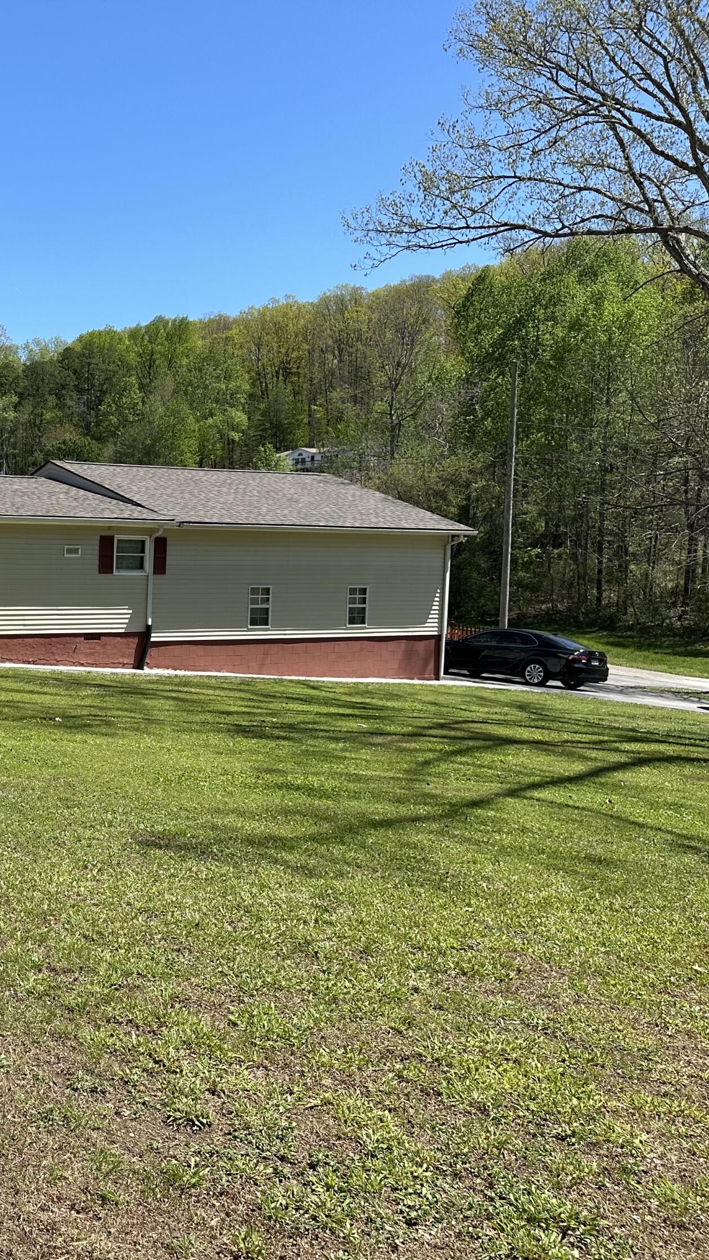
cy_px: 629
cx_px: -101
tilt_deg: -4.1
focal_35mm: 35
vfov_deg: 56.6
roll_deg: -1.0
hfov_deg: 29.8
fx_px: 1169
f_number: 1.78
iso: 80
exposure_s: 1/2967
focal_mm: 6.86
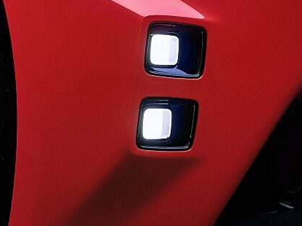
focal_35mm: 79
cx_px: 176
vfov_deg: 18.3
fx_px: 689
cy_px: 20
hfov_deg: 24.7
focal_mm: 34
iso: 200
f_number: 4.5
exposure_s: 1/60
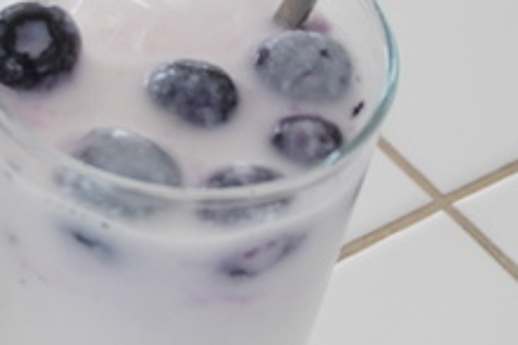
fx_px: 1661
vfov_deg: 11.8
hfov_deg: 16.8
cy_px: 218
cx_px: -136
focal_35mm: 116
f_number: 6.3
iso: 800
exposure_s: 1/40
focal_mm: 25
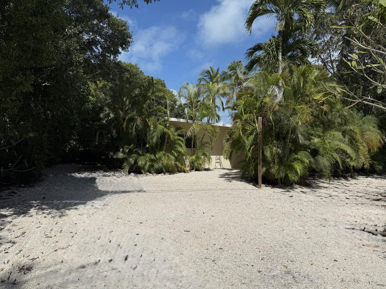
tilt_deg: +2.4
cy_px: 144
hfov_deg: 71.6
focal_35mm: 24
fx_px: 268
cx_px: 193
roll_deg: -0.3
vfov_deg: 56.8
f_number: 1.78
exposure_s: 1/10309
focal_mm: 6.76
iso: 80
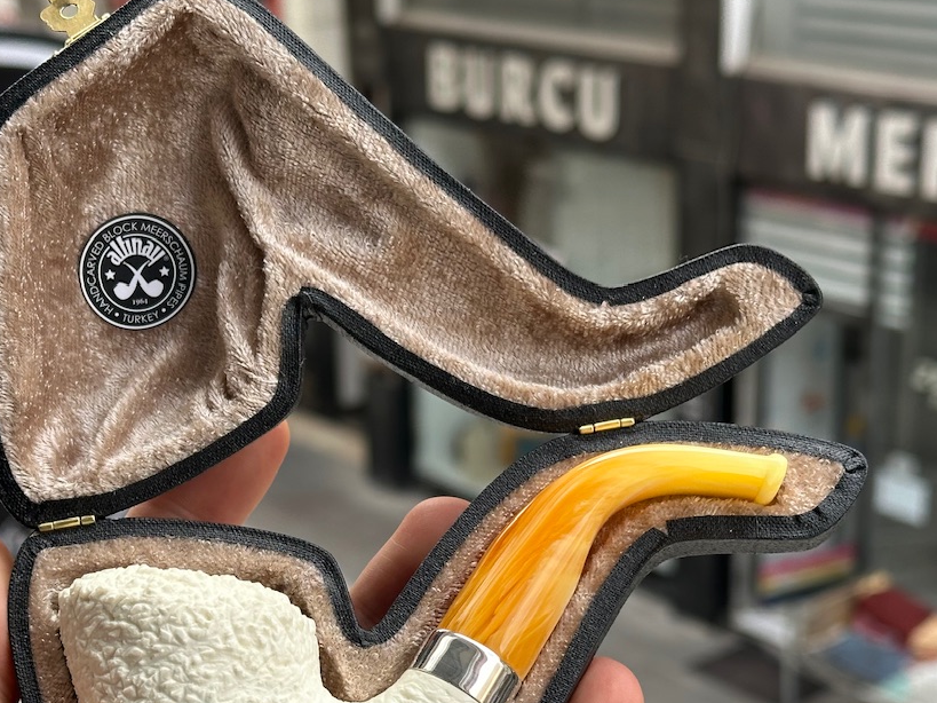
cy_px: 514
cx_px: 336
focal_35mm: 75
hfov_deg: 25.9
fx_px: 2030
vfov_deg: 19.5
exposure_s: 1/1050
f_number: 1.78
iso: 64
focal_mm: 6.86
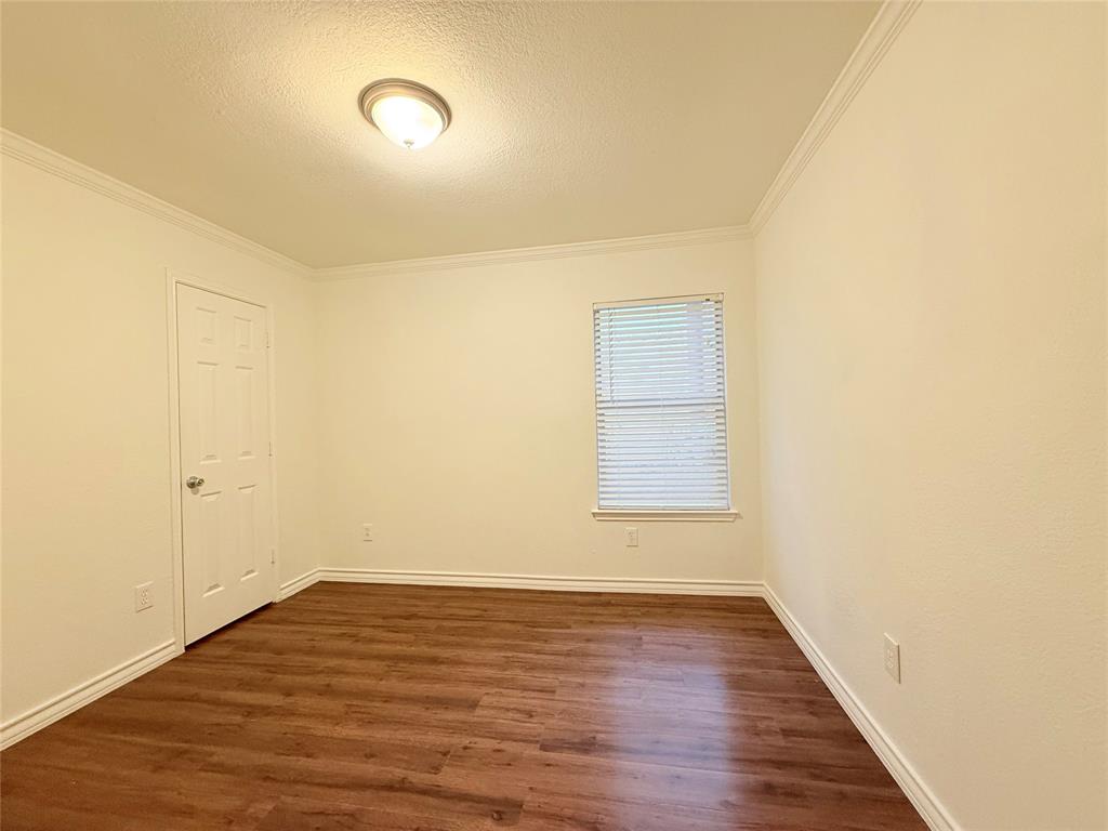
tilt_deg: +0.7
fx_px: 448
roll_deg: +2.3
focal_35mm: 14
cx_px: 554
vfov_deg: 85.7
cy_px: 416
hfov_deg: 102.1
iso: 320
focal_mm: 2.22
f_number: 2.2
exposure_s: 1/60
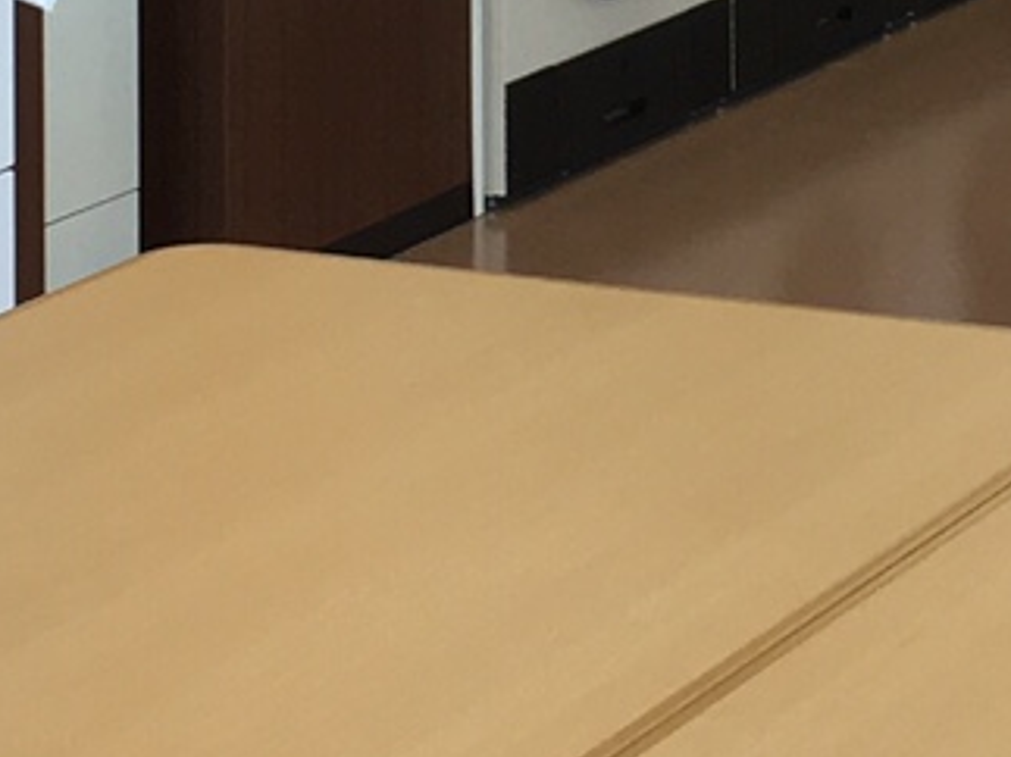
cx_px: 820
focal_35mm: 181
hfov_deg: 10.9
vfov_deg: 7.8
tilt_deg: -2.0
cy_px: -766
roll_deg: -0.3
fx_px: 5284
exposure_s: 1/120
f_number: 2.2
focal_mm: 4.15
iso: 32
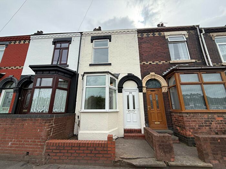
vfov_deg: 85.7
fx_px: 91
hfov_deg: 102.1
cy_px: 84
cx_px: 113
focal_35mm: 14
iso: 50
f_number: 2.2
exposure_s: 1/1312
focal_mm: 2.22
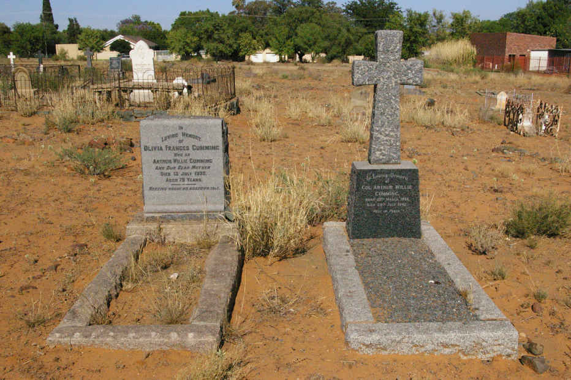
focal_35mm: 36
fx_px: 571
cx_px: 286
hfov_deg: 53.2
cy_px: 190
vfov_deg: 36.8
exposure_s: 1/4000
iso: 3200
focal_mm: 24
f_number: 13
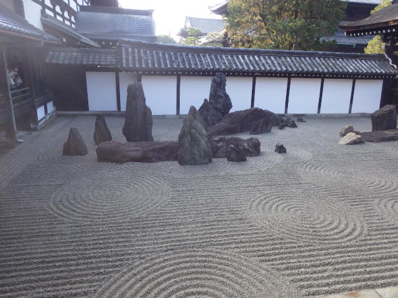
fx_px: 287
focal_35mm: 25
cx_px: 199
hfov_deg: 69.4
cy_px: 149
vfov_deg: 54.9
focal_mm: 4.5
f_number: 2.8
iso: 125
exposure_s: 1/250
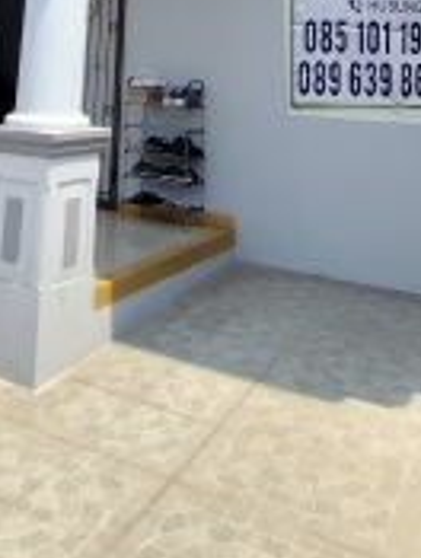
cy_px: -159
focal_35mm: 42
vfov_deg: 33.4
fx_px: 679
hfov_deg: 34.1
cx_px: 131
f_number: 2.2
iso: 50
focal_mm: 1.65
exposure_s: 1/1697
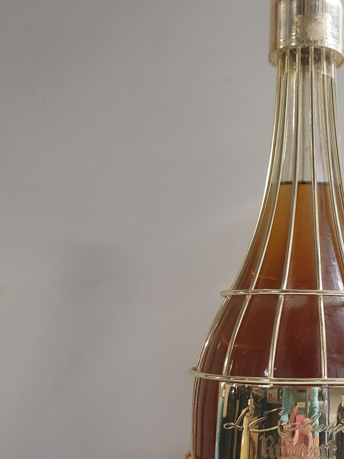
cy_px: 304
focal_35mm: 46
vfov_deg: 40.7
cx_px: 297
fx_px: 609
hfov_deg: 30.4
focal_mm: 4.32
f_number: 1.5
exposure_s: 1/50
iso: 320
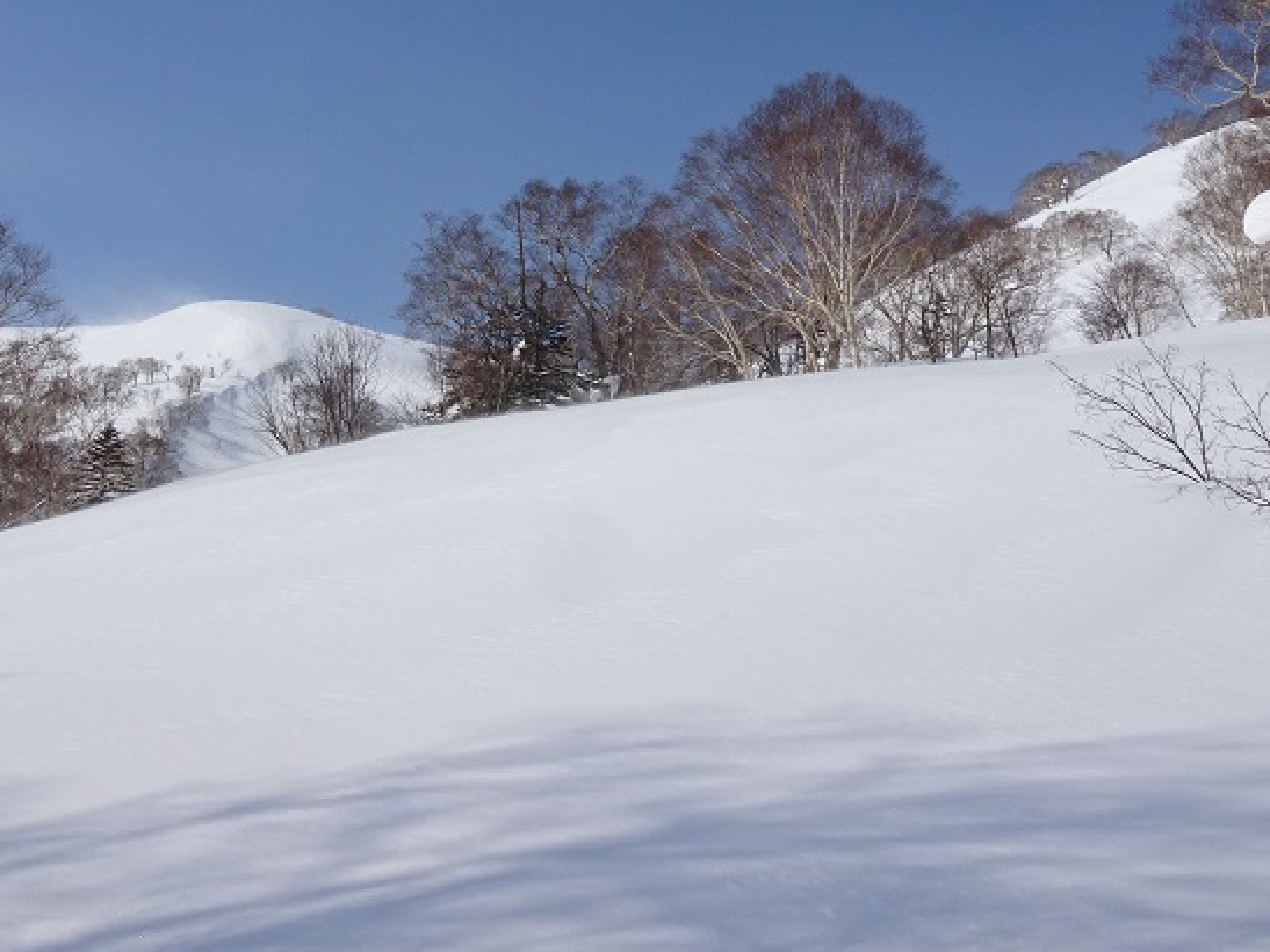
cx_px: 620
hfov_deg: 46.8
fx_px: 1467
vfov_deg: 34.9
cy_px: 195
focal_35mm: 40
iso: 80
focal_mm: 4.1
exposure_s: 1/2000
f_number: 4
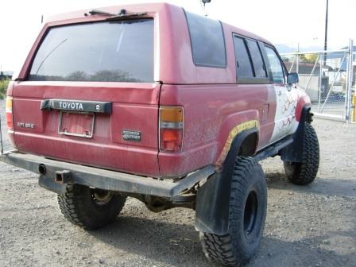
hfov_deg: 51.4
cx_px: 178
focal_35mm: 36
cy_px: 134
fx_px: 370
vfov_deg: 39.7
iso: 50
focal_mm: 7.5
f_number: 3.4
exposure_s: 1/78.3
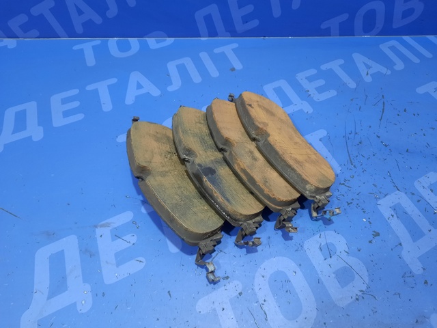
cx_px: 218
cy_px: 164
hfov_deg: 69.4
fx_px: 316
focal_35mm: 25
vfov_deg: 54.9
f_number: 2
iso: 400
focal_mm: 4.6
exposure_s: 1/33
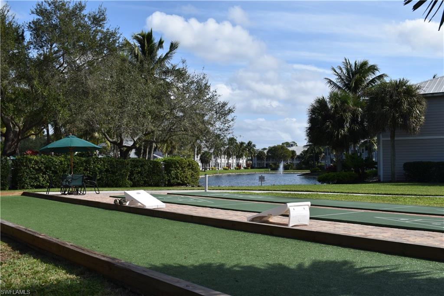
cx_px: 222
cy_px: 148
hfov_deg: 49.6
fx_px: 481
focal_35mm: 39
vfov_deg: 34.2
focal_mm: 26
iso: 100
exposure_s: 1/320
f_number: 9
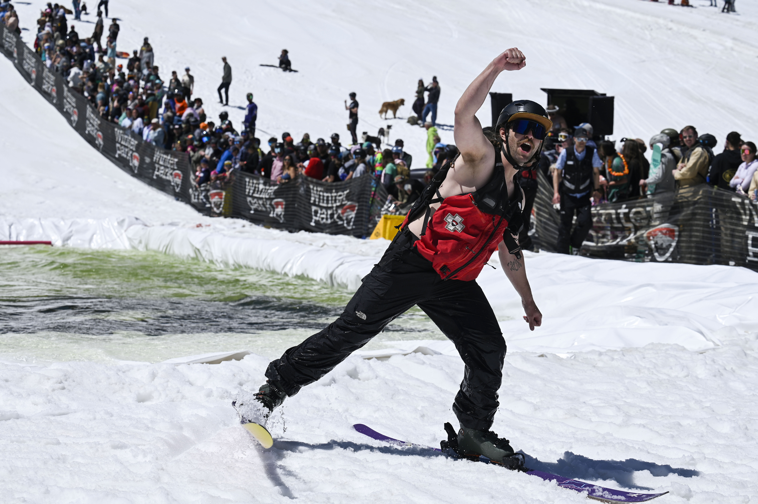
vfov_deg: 19.4
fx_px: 1473
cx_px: 379
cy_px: 252
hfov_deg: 28.9
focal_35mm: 70
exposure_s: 1/2000
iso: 100
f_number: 5.6
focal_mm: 70
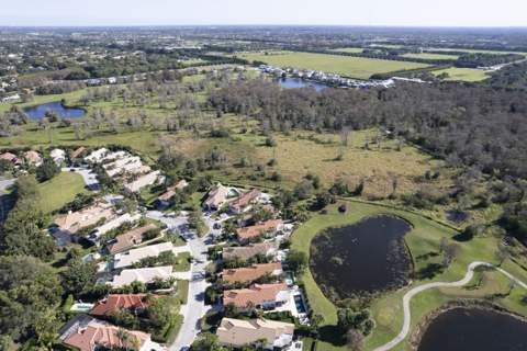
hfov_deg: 78.6
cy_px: 176
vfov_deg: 57.2
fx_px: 322
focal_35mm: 22
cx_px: 264
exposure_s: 1/1600
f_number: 2.8
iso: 140
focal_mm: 8.38
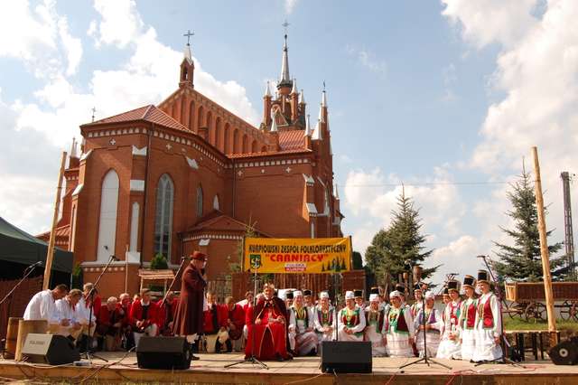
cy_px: 192
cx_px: 289
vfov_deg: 38.3
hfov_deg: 55.1
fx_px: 554
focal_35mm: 34
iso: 200
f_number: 8
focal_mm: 23
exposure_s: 1/250
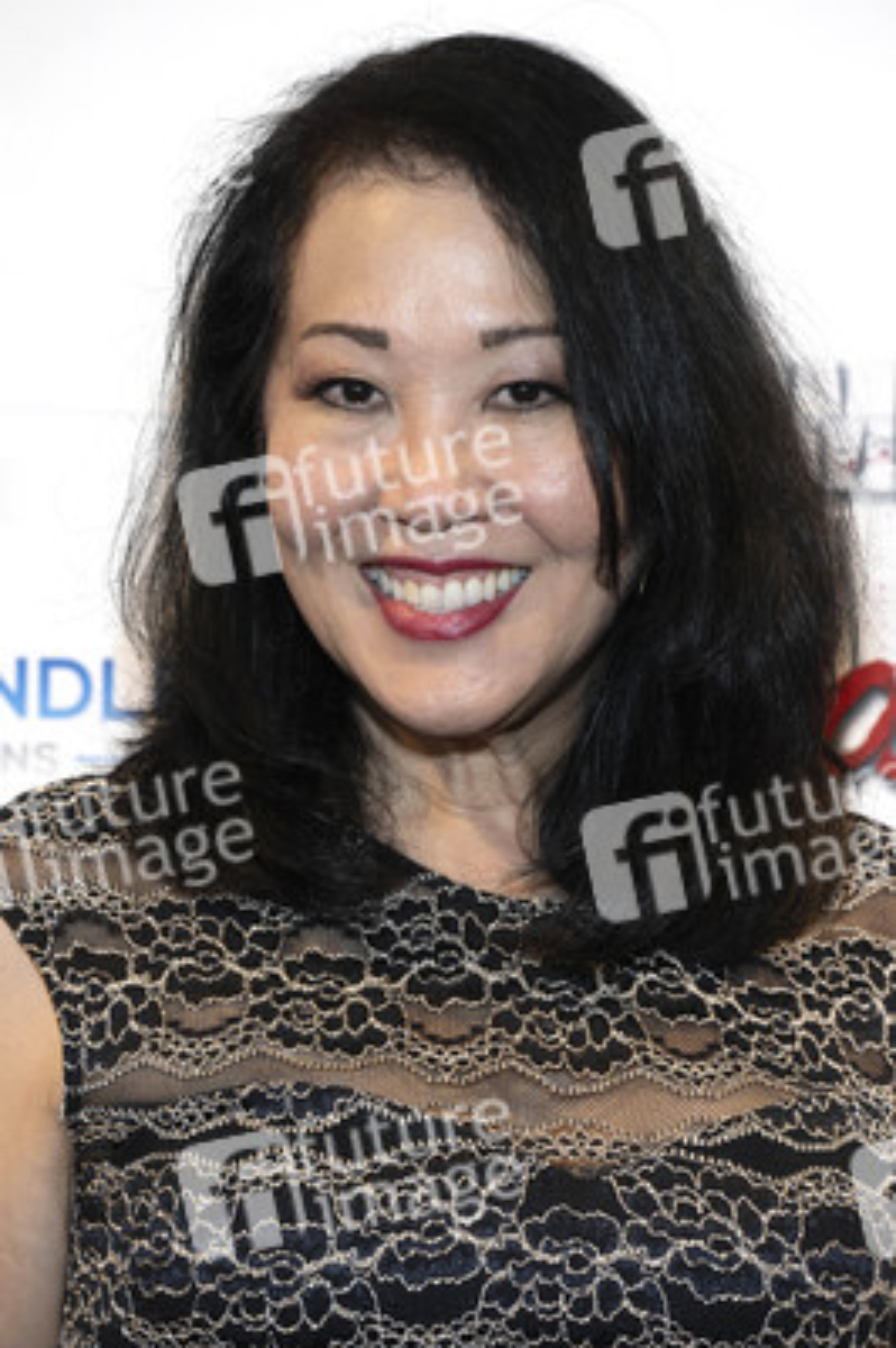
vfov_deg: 17.1
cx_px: 448
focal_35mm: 120
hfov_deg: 11.4
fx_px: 4487
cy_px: 674
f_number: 5.6
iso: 800
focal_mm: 120
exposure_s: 1/200
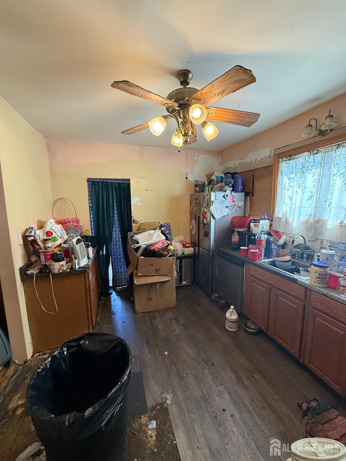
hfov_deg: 85.7
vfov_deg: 102.1
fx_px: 187
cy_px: 230
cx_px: 173
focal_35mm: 14
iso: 500
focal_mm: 2.22
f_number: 2.2
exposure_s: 1/60
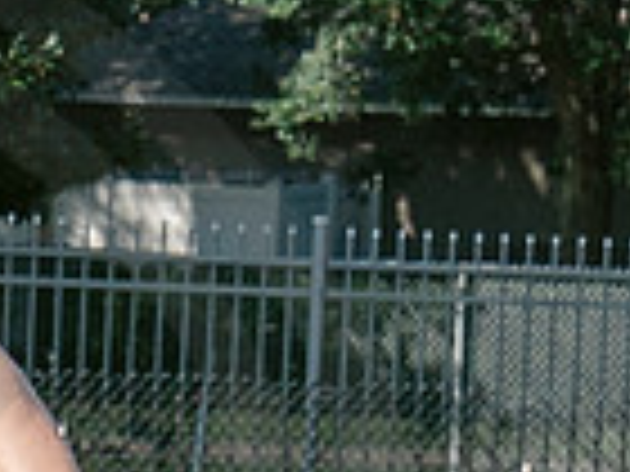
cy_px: 689
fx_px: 16070
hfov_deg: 2.2
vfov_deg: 1.7
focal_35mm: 883
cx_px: -213
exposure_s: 1/1000
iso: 250
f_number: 5.6
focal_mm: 70
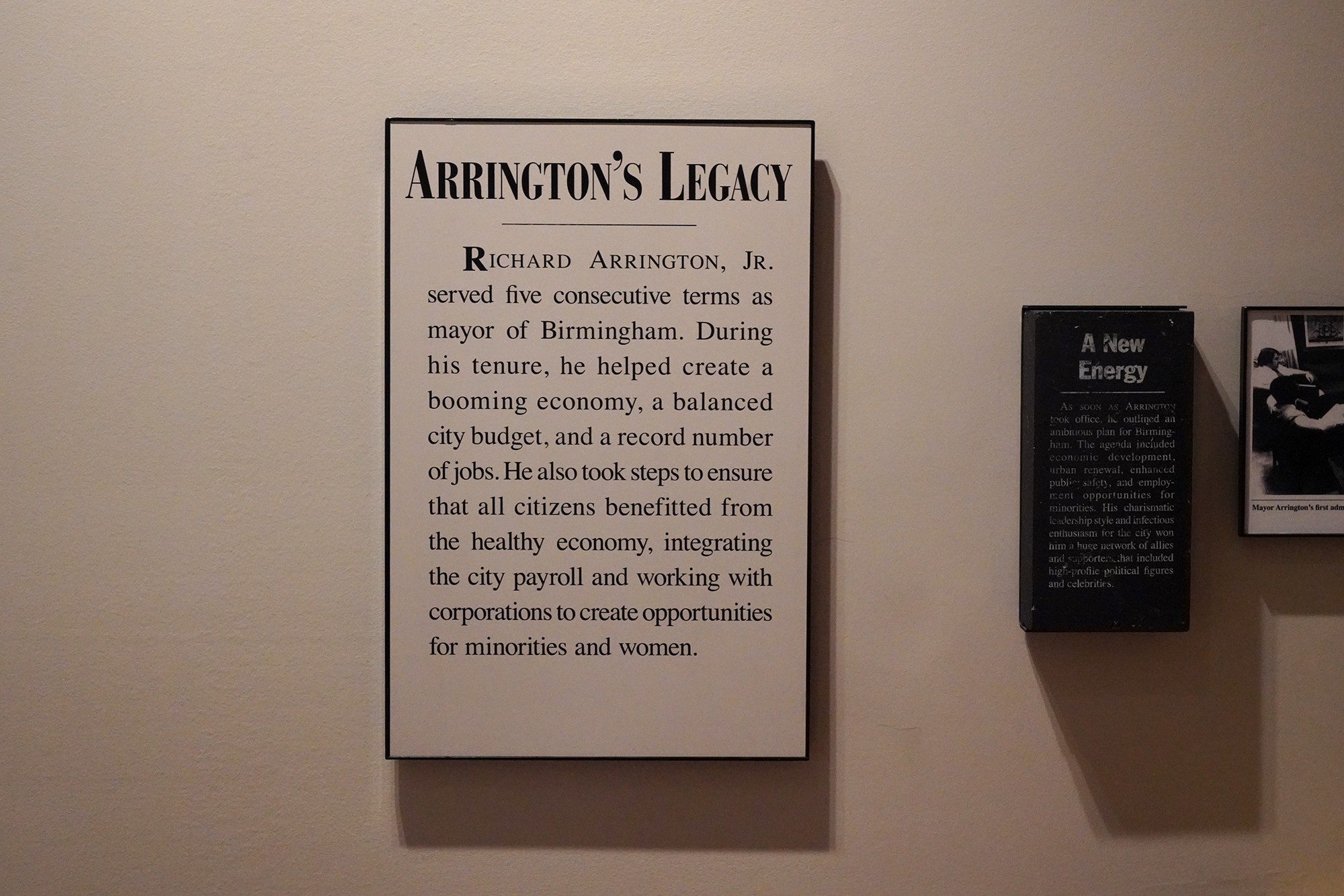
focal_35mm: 44
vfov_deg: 30.5
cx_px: 672
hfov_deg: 44.5
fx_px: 1643
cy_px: 448
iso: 8000
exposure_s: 1/100
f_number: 11
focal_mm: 44
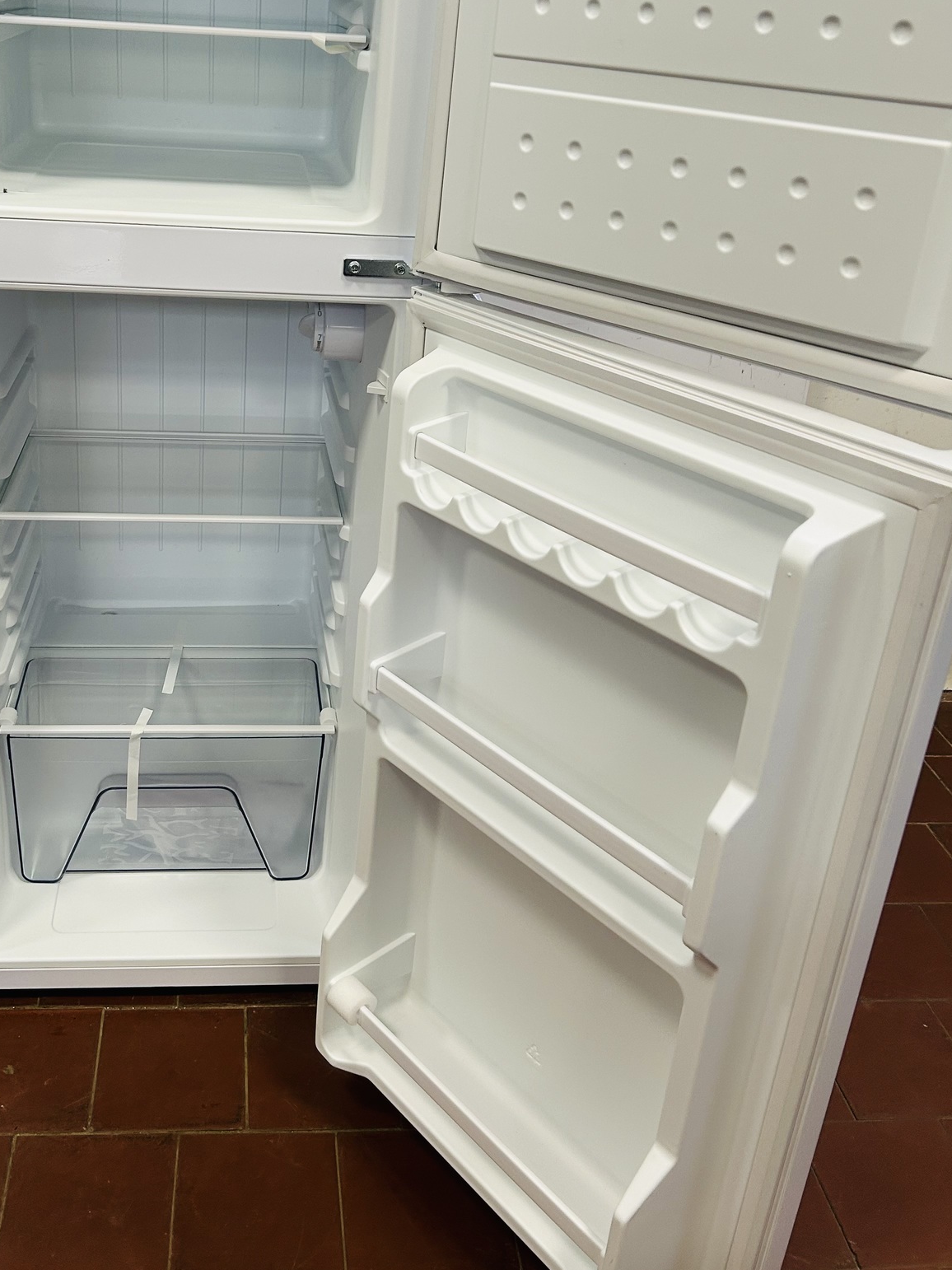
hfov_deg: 41.4
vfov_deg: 53.2
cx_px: 334
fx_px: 1247
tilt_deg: -22.3
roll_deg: -4.6
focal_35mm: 34
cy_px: 459
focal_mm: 5.7
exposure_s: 1/100
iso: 125
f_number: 1.5
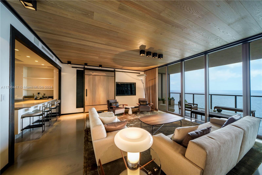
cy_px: 88
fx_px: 87
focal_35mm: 12
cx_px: 131
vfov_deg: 90.0
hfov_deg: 112.6
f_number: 11
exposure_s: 1/80
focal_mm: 12
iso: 200
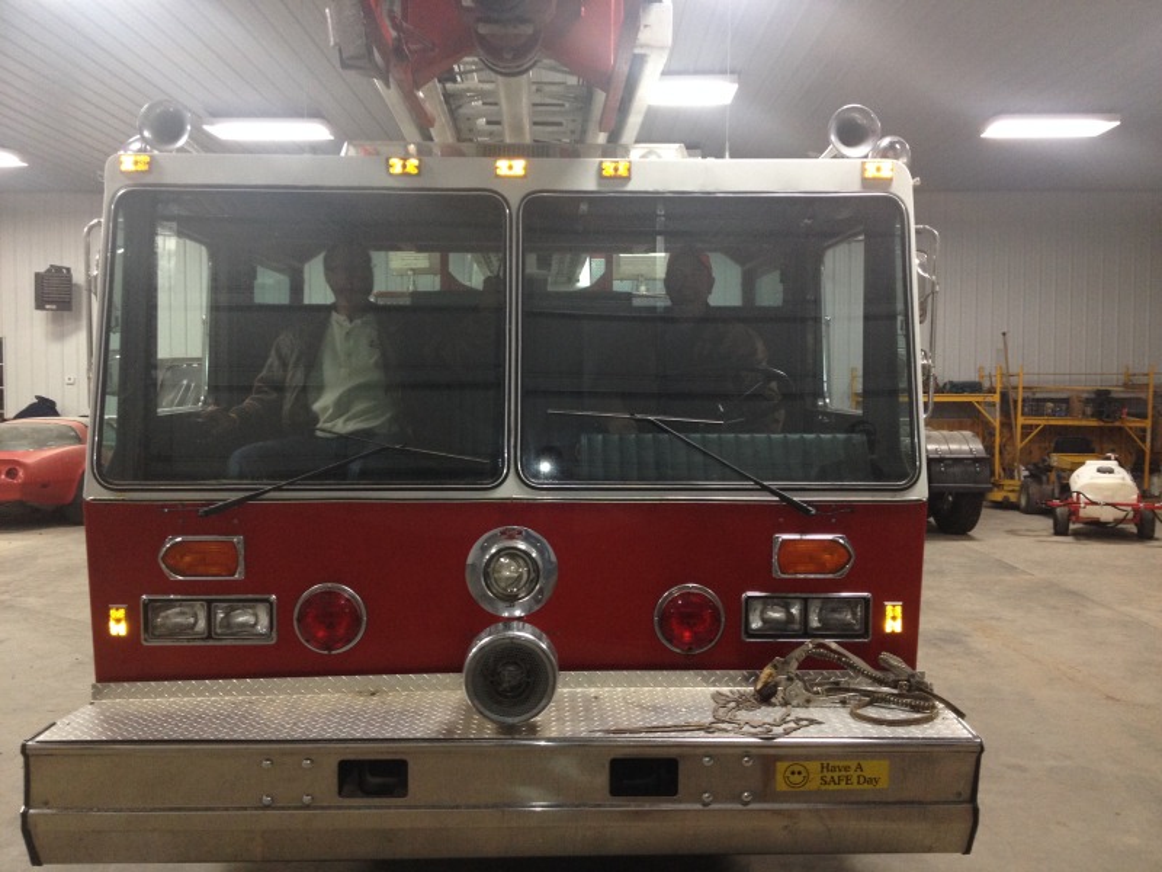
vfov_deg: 40.7
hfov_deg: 52.6
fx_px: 1175
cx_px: 581
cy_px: 436
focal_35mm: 35
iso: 125
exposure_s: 1/20
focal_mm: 4.28
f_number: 2.4
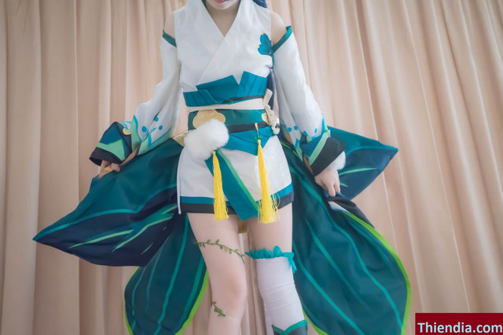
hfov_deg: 51.9
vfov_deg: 36.0
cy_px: 168
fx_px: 517
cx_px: 252
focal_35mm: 37
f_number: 4
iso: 5000
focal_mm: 37
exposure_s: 1/160
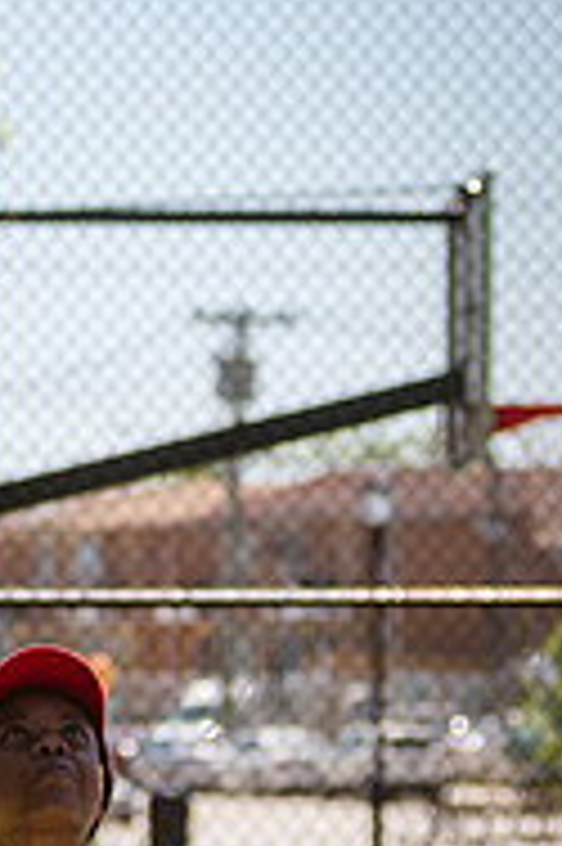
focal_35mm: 288
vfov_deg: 7.1
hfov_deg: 4.7
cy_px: 792
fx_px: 6756
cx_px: -245
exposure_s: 1/1600
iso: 200
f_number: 3.5
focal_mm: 80
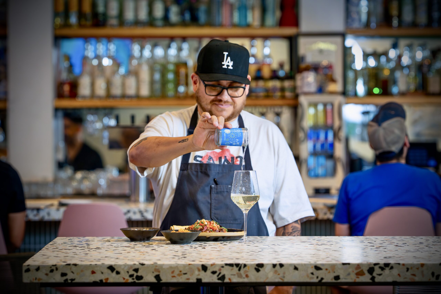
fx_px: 1654
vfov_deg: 10.2
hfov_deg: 15.2
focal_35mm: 135
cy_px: 147
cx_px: 220
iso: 1000
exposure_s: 1/200
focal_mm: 135
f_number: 3.5
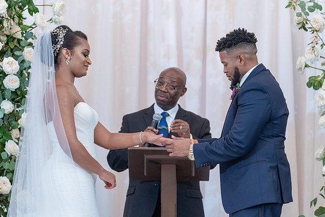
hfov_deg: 11.2
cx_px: 168
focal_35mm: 184
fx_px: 1661
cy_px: 107
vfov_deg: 7.5
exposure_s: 1/100
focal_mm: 171
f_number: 4
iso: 2000
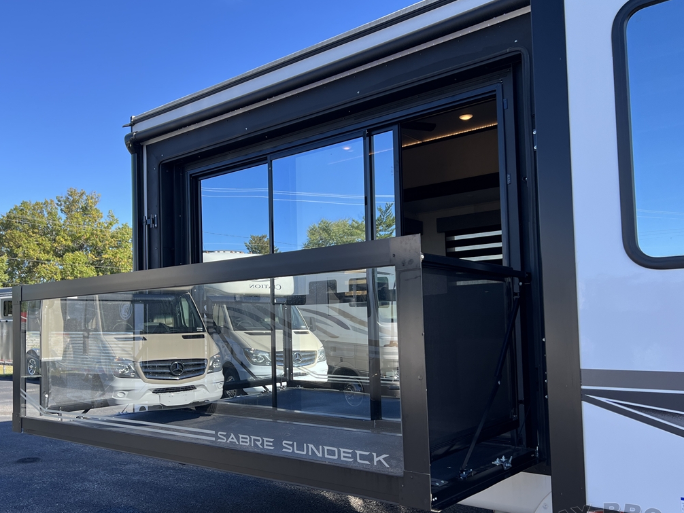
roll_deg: +0.4
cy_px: 285
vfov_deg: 45.4
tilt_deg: +1.3
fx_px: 613
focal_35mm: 31
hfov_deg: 57.9
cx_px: 278
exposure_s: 1/1361
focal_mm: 5.7
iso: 50
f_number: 1.5
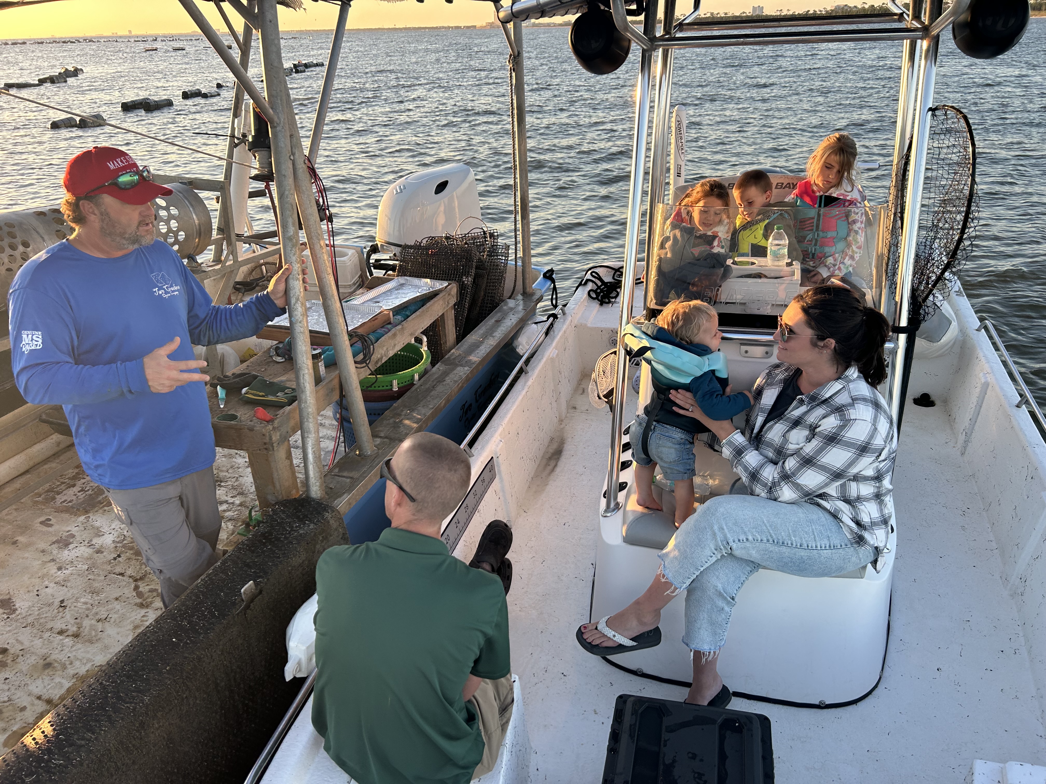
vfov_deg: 53.1
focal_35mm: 26
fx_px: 786
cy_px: 392
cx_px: 523
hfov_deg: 67.3
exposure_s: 1/446
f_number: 1.5
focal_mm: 5.7
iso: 50
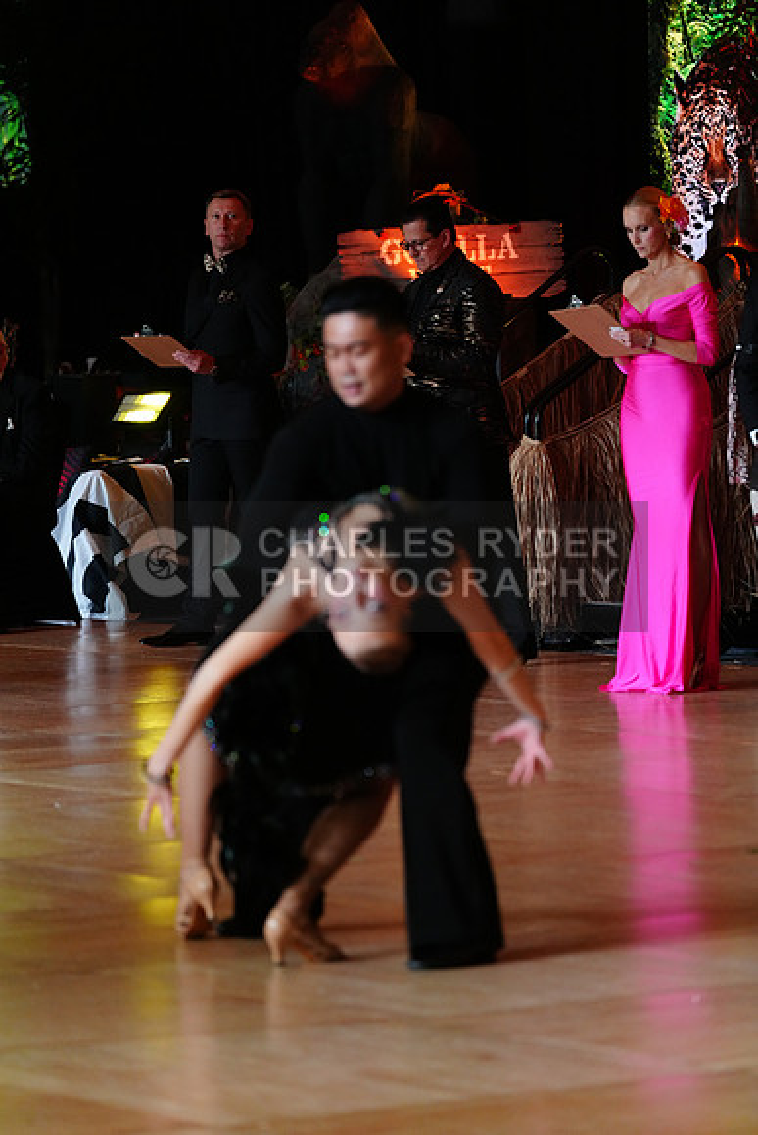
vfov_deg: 10.3
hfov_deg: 6.9
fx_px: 6312
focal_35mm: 200
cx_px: 379
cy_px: 568
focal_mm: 200
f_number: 4
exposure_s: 1/320
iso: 3200
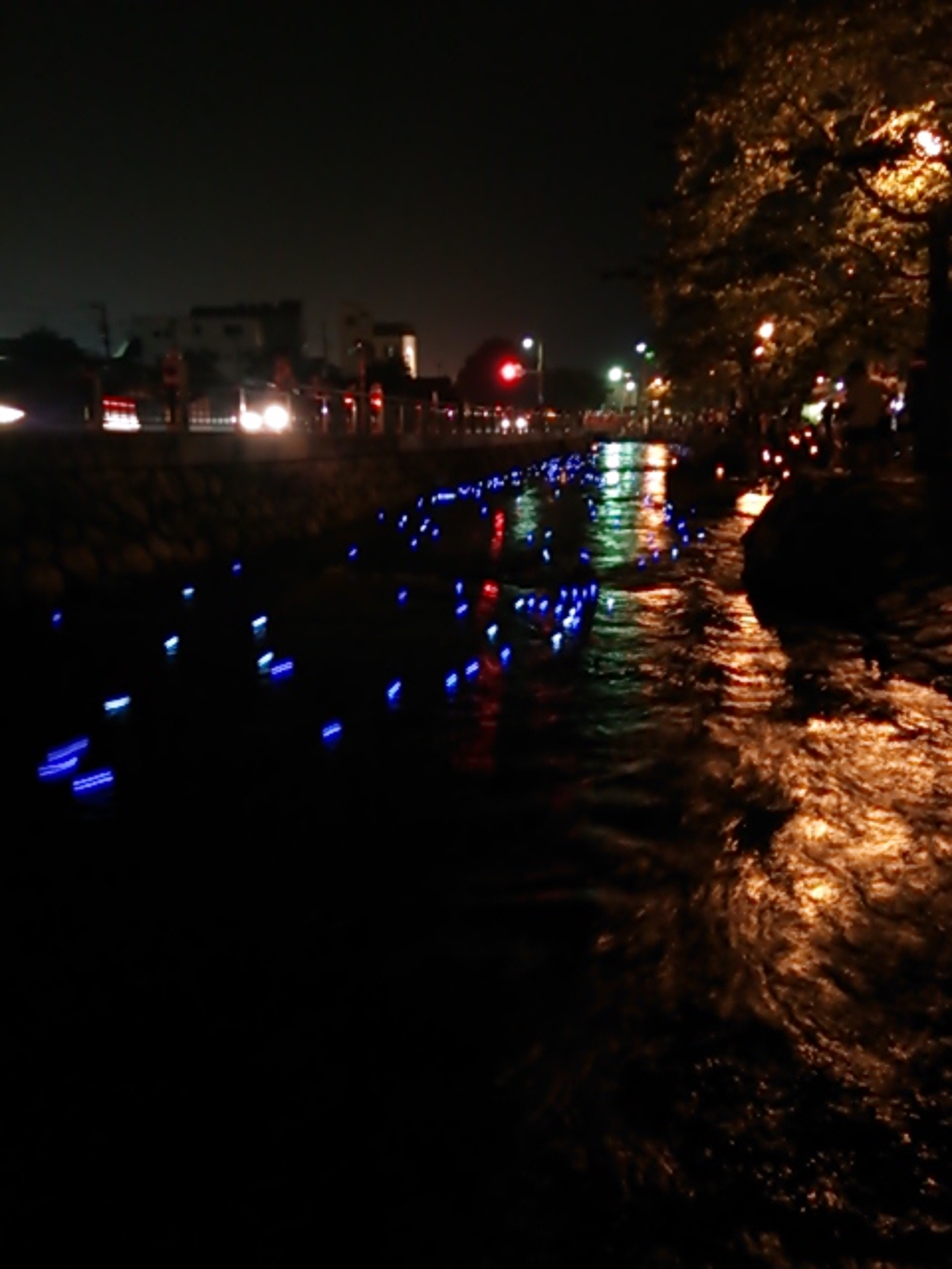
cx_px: 476
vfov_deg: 63.4
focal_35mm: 28
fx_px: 1027
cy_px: 634
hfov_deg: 49.7
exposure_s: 1/4
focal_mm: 4.21
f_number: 2.5
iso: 400
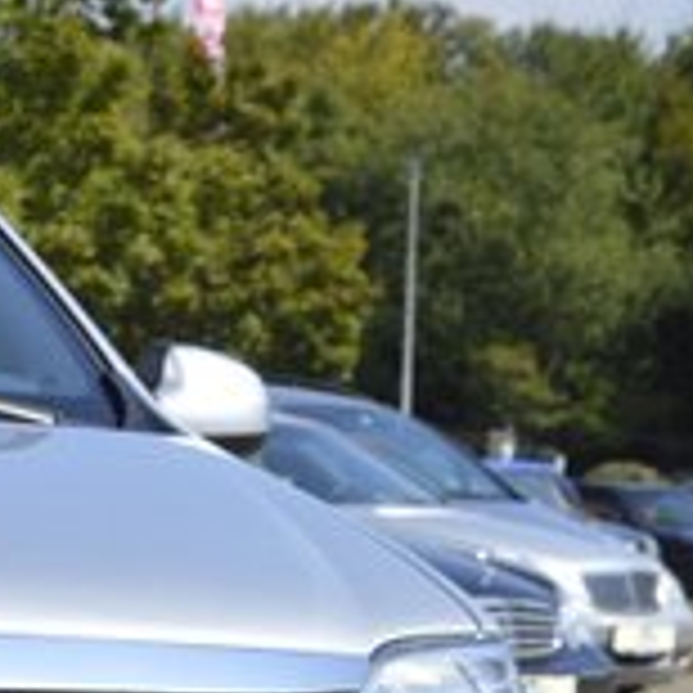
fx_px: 5051
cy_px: 778
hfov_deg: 7.6
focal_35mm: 223
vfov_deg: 7.8
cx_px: -567
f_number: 9
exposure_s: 1/320
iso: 100
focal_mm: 42
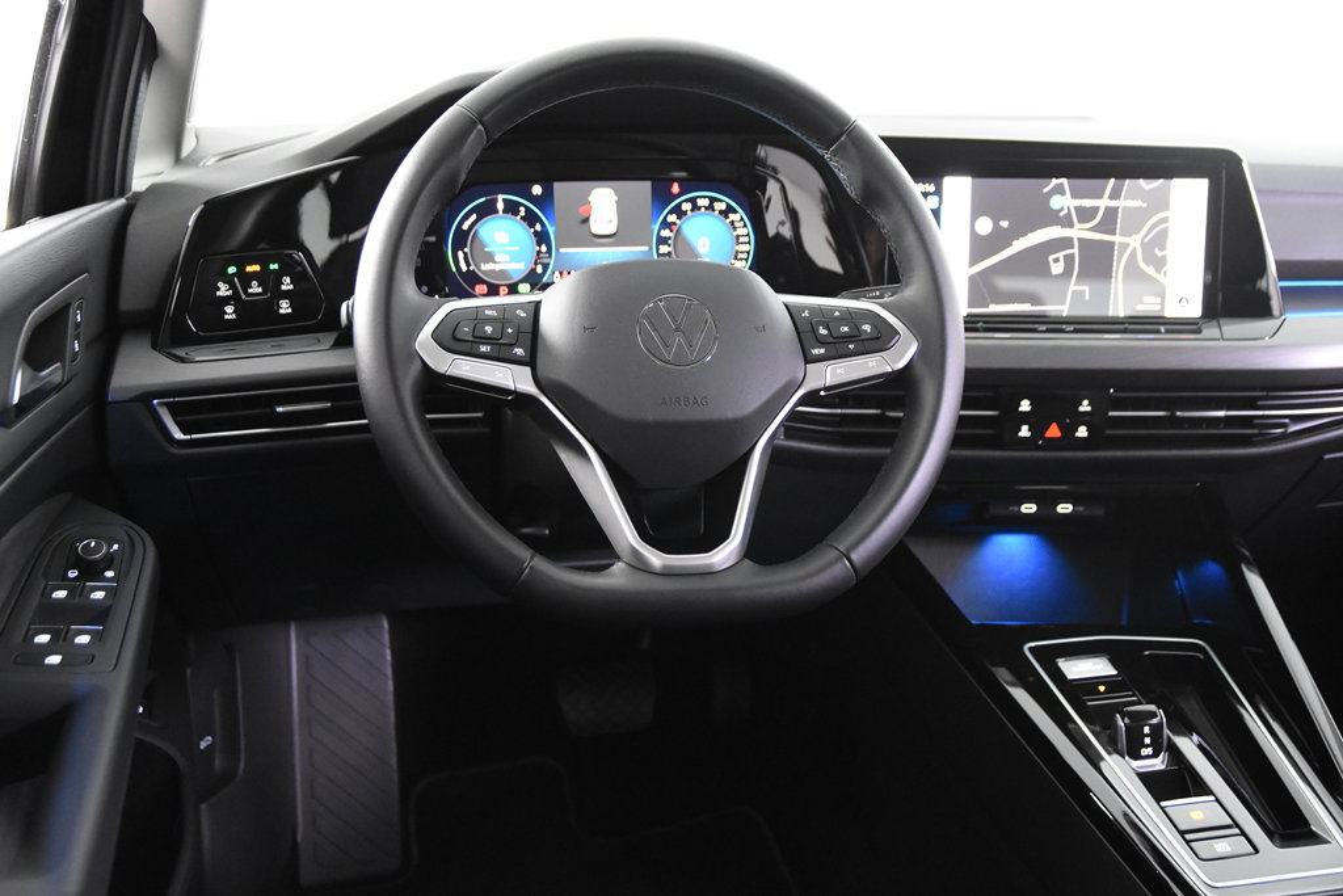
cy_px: 448
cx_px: 672
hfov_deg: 49.5
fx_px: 1455
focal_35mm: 39
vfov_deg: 34.2
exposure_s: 1/40
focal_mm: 26
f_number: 3.2
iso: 5000
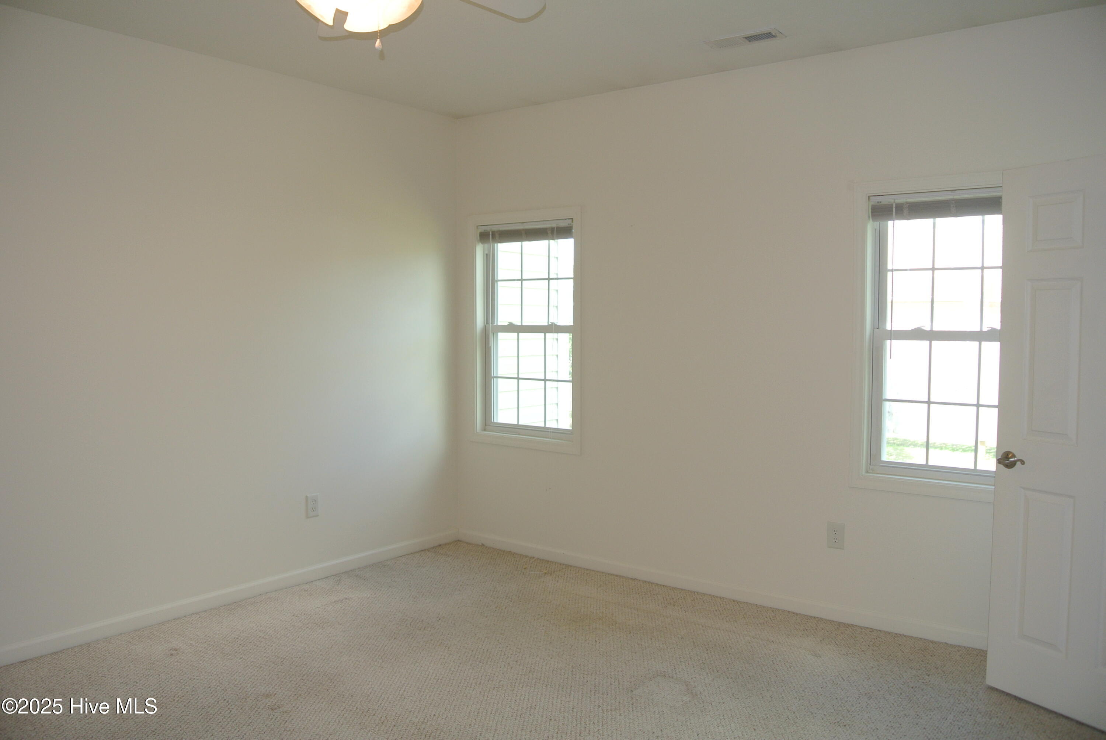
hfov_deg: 67.3
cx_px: 553
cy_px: 370
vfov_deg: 48.0
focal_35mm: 27
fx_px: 830
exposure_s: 1/60
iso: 200
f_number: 4
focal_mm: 10
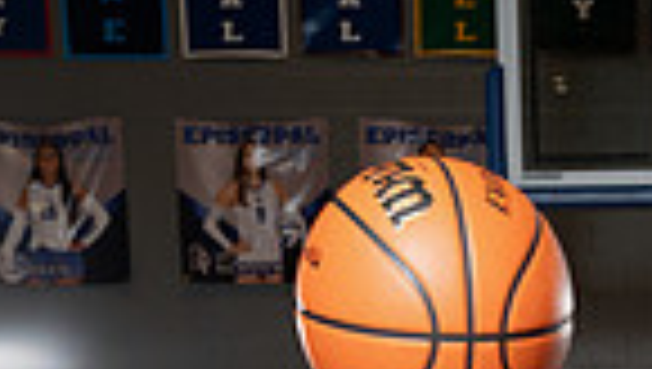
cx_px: 661
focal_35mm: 104
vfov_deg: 9.8
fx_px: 1800
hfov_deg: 19.9
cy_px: 986
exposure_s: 1/250
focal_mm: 32
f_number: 5.6
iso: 400
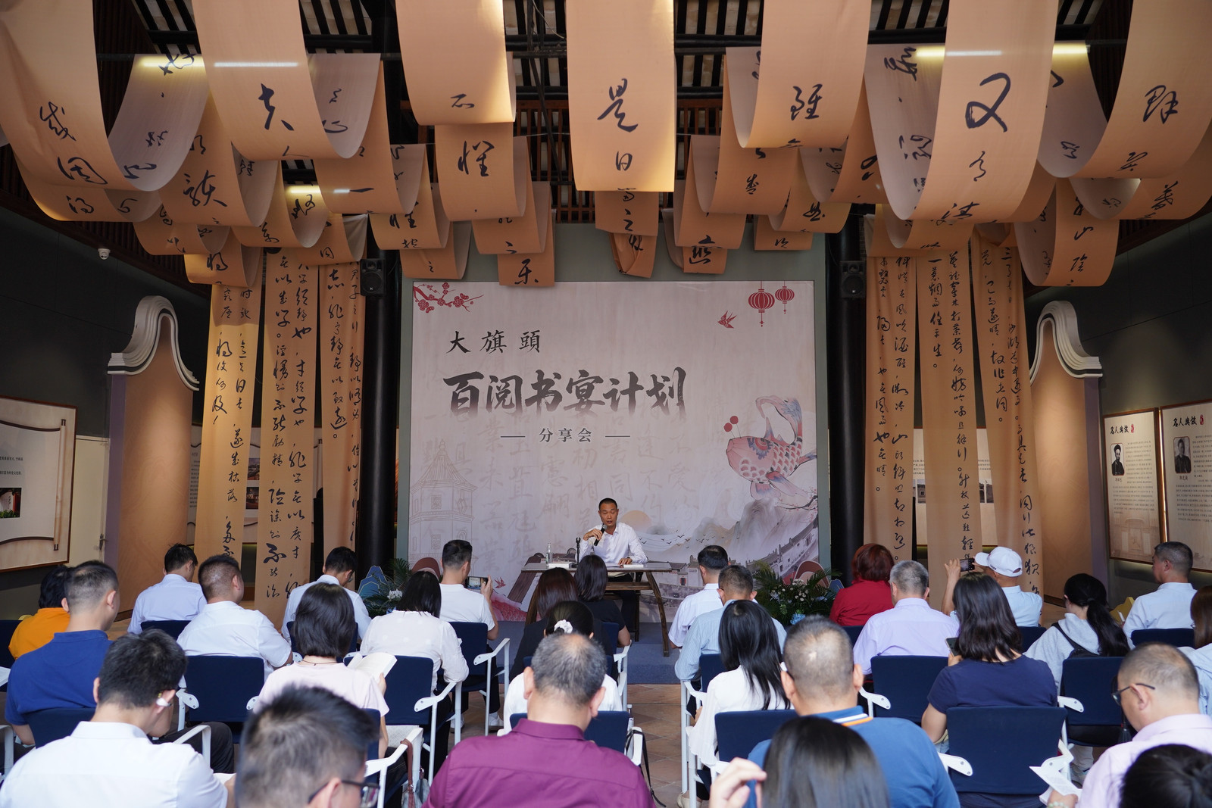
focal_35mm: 27
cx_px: 606
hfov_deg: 67.4
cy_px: 404
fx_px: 909
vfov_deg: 47.9
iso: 500
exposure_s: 1/161
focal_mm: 27
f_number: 4
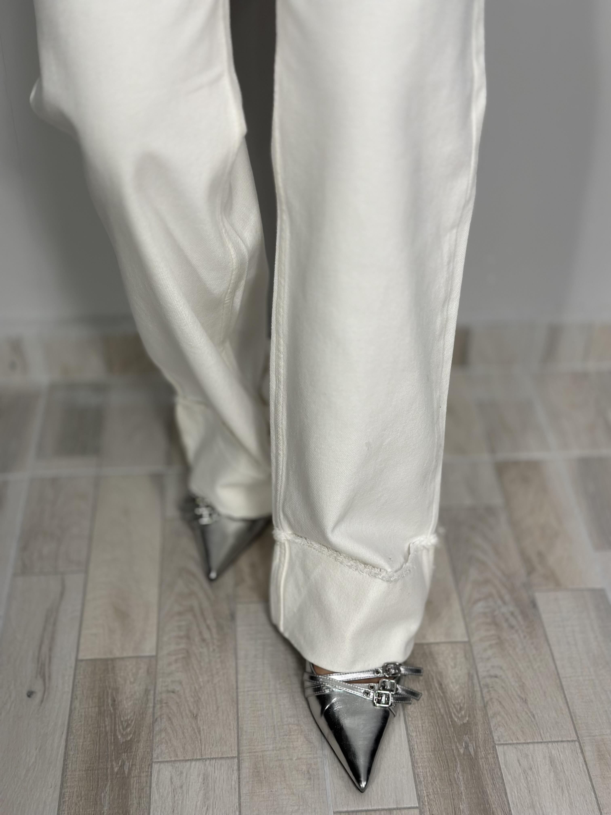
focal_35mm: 48
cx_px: 306
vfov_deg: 39.7
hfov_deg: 30.3
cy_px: 408
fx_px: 1130
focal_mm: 6.86
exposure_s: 1/100
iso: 64
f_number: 1.78
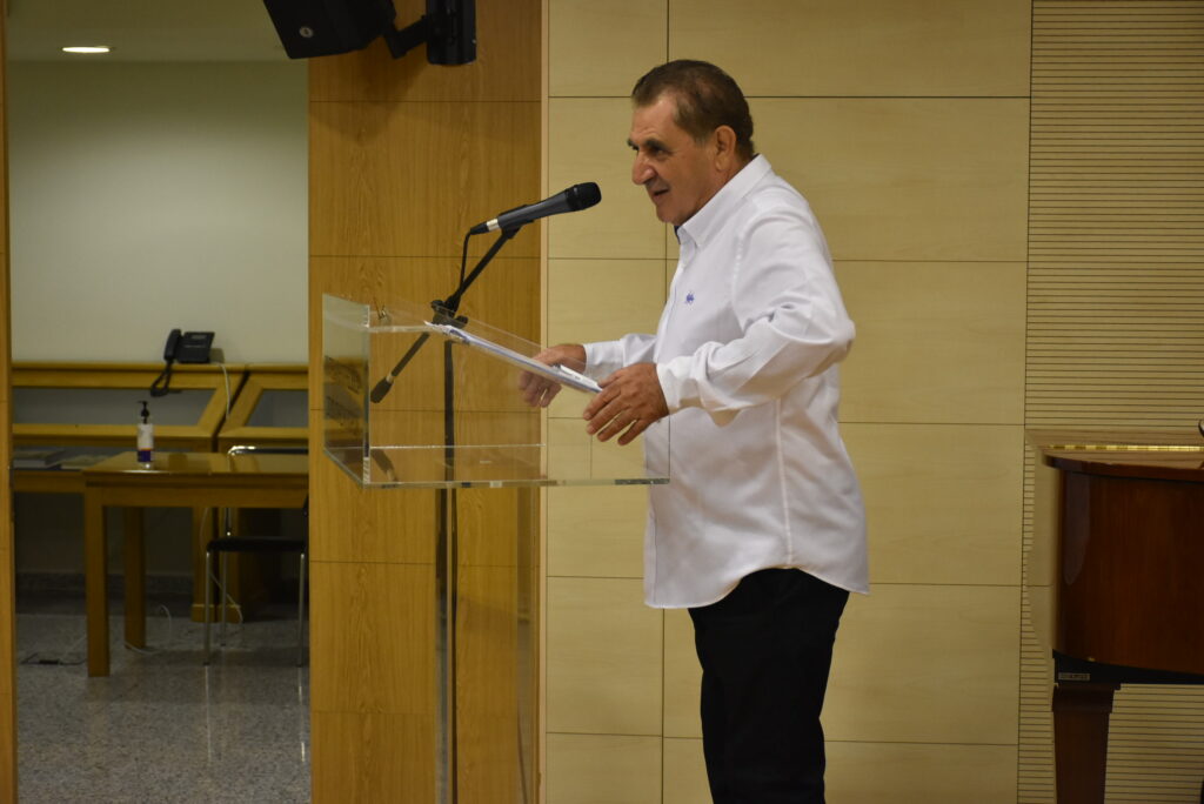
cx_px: 602
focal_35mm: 72
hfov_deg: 28.1
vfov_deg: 19.0
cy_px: 402
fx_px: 2409
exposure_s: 1/80
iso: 1600
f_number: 4.5
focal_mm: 48
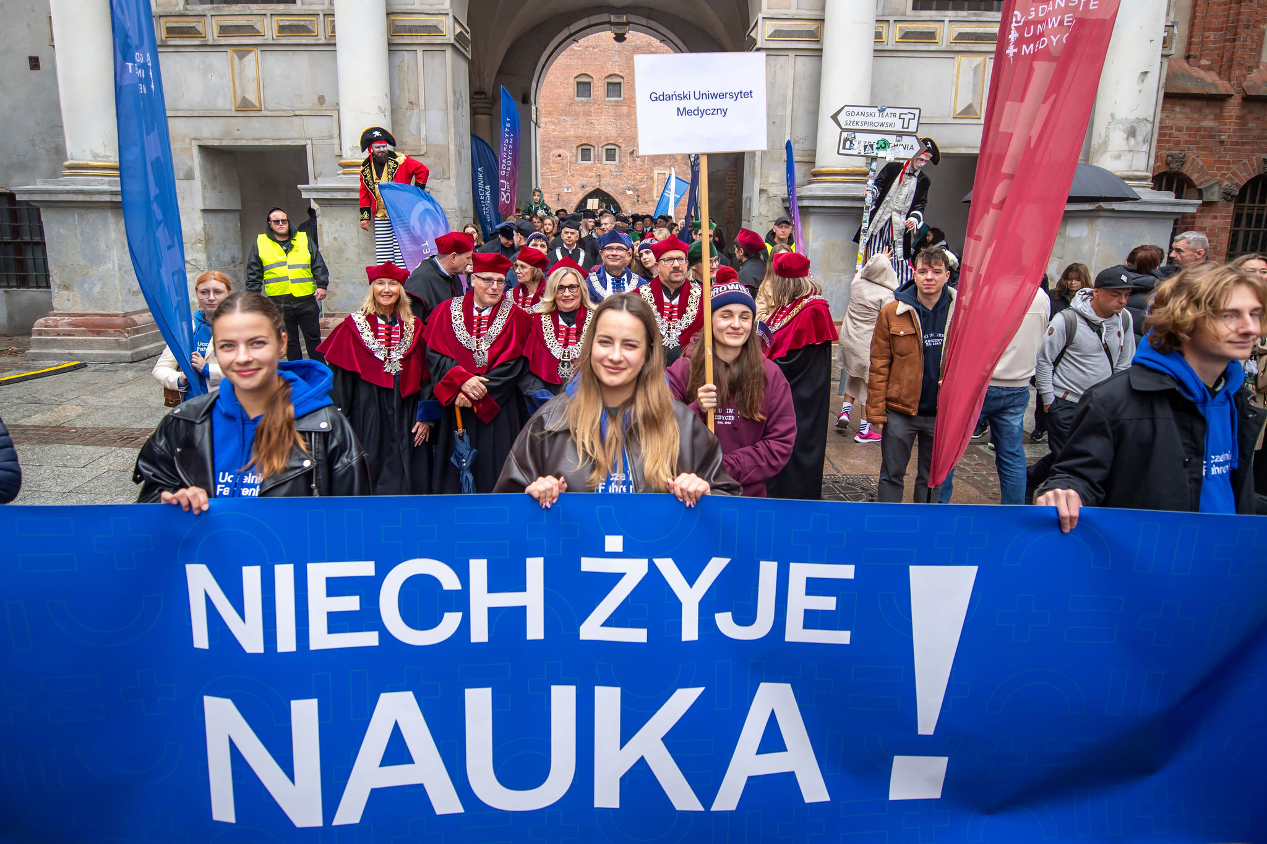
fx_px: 642
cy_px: 337
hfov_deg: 89.2
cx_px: 631
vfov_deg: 66.0
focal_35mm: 18
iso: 320
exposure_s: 1/400
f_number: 2.8
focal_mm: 14
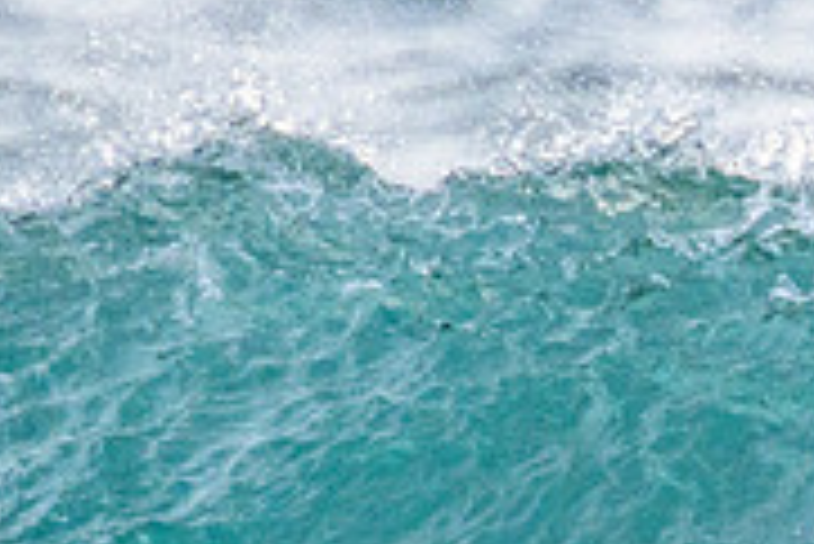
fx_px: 79924
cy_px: 557
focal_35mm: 3532
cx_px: 1256
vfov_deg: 0.4
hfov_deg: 0.6
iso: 2000
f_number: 11
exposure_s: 1/2000
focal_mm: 800
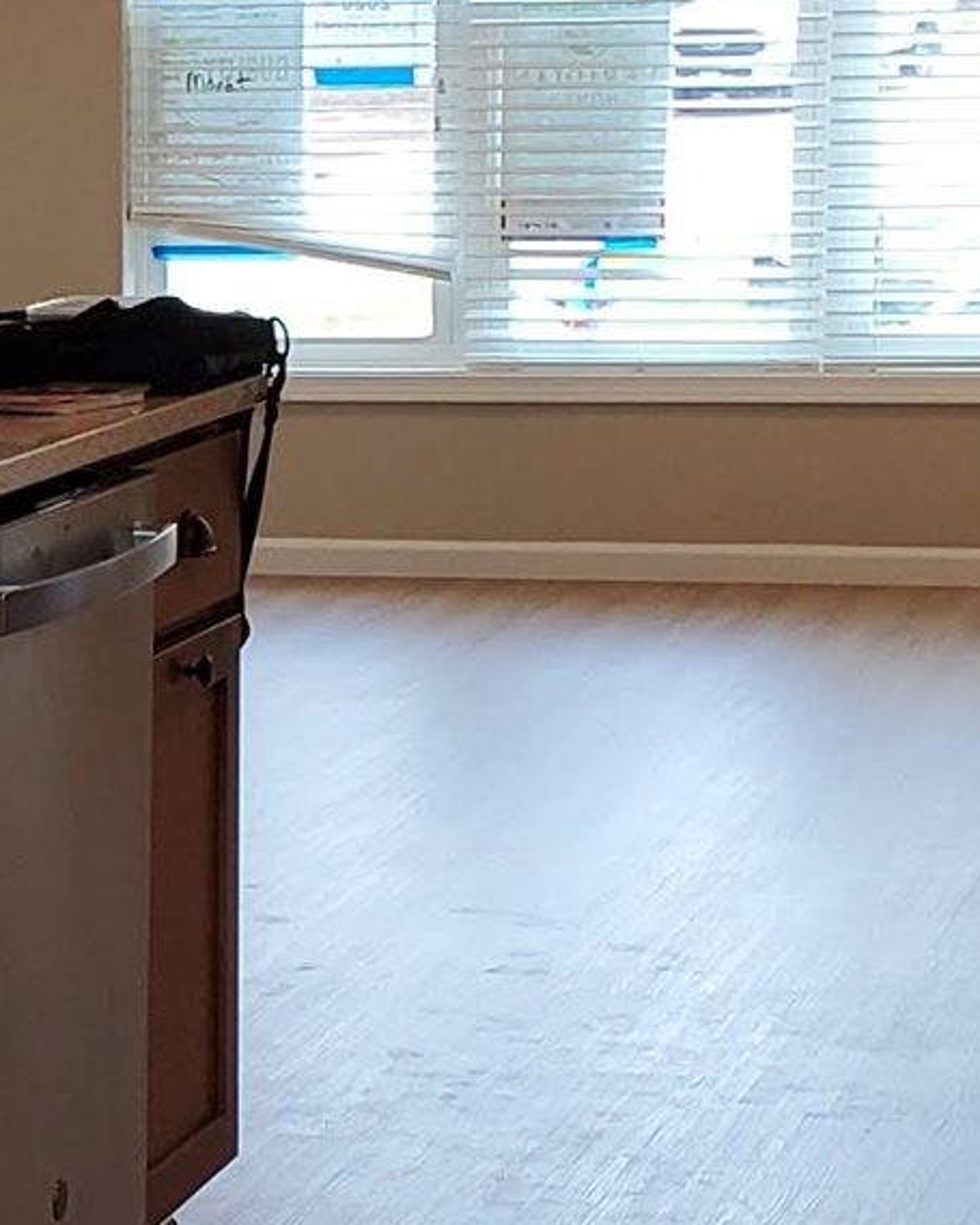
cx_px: -75
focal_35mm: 137
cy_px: 853
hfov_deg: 11.1
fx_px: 4968
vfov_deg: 14.0
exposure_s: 1/120
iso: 100
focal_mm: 4.3
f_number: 2.4
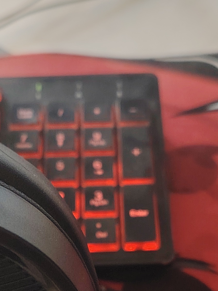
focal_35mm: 85
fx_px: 714
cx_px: 92
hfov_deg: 17.4
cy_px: 245
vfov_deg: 22.6
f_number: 1.75
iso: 981
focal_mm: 5.25
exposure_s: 1/25
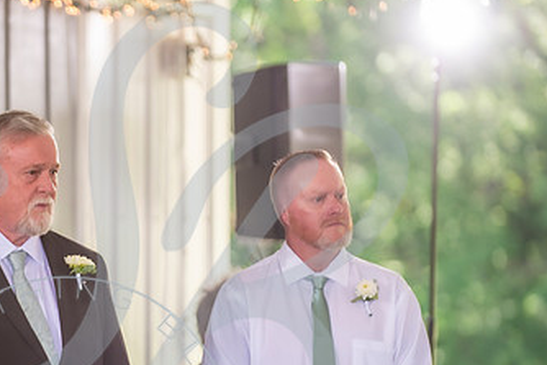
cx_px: 149
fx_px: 3694
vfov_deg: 5.7
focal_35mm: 243
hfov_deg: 8.5
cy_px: 307
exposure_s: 1/200
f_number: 2.8
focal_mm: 140
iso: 320
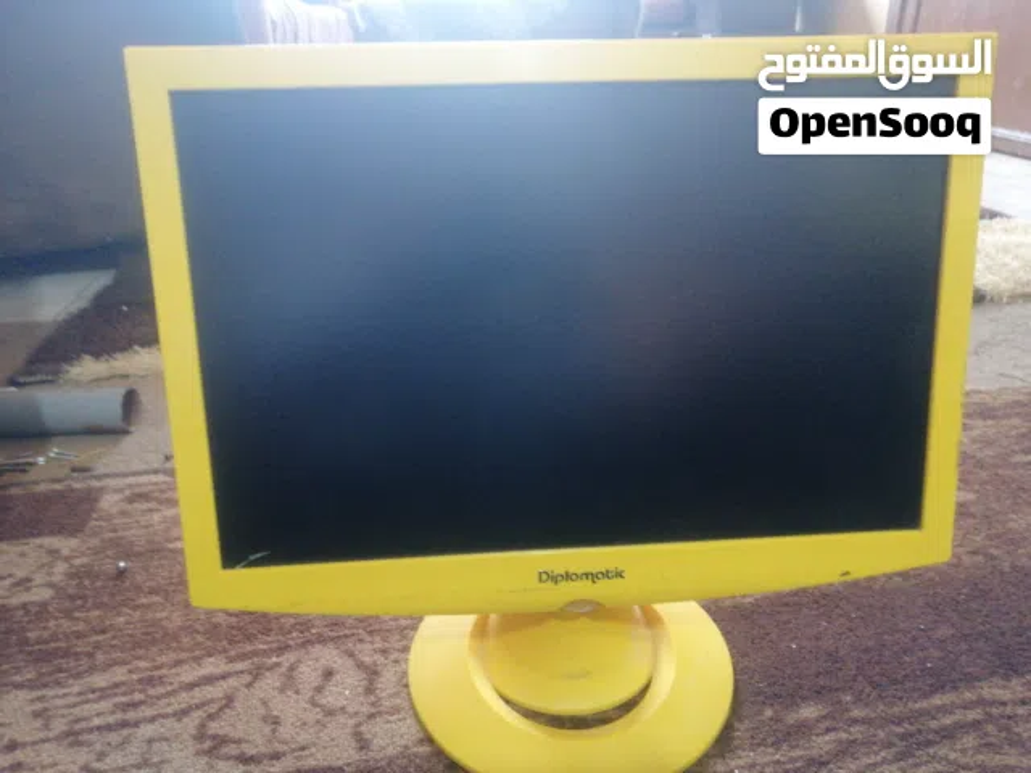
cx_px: 516
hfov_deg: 67.3
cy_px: 386
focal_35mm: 26
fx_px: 774
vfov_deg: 53.1
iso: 500
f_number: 1.8
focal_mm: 3.95
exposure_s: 1/25
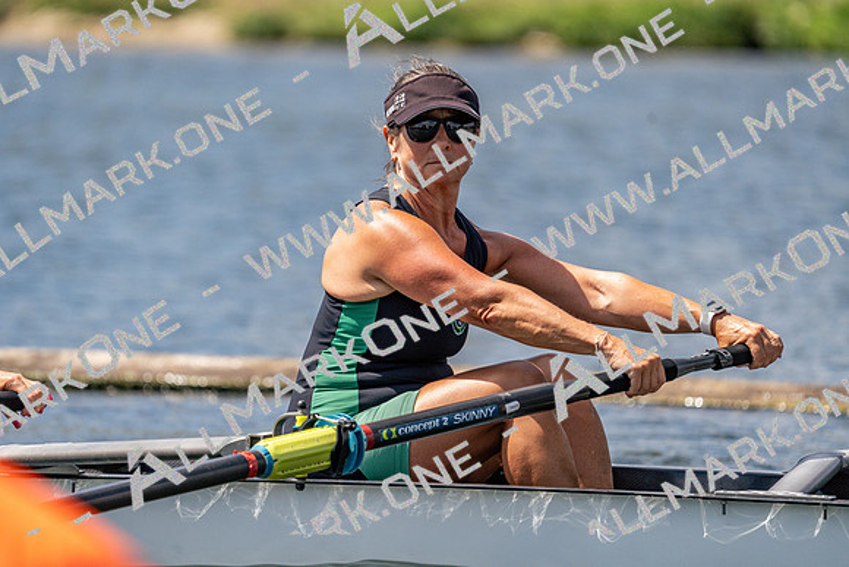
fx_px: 11086
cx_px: 424
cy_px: 284
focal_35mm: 470
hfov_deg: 4.4
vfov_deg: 2.9
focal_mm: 470
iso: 320
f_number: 6.3
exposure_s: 1/2000
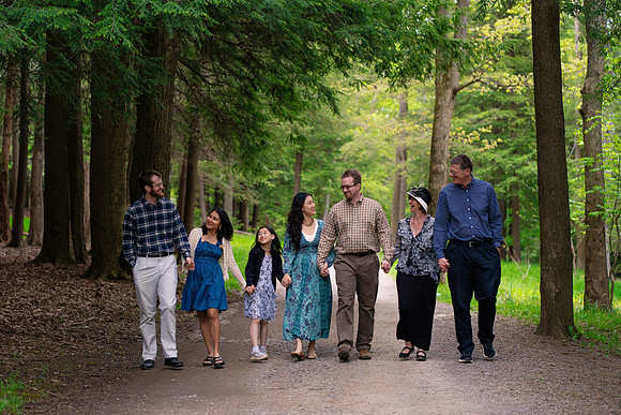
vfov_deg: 14.5
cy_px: 231
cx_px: 276
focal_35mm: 95
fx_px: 1631
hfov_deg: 21.6
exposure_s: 1/250
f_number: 3.2
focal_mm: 85
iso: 800
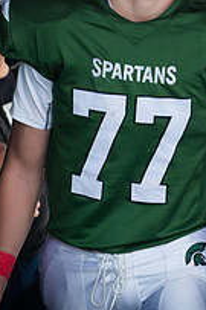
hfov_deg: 2.8
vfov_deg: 4.3
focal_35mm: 480
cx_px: 668
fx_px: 4127
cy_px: -208
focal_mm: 95
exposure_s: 1/640
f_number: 5.6
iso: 800
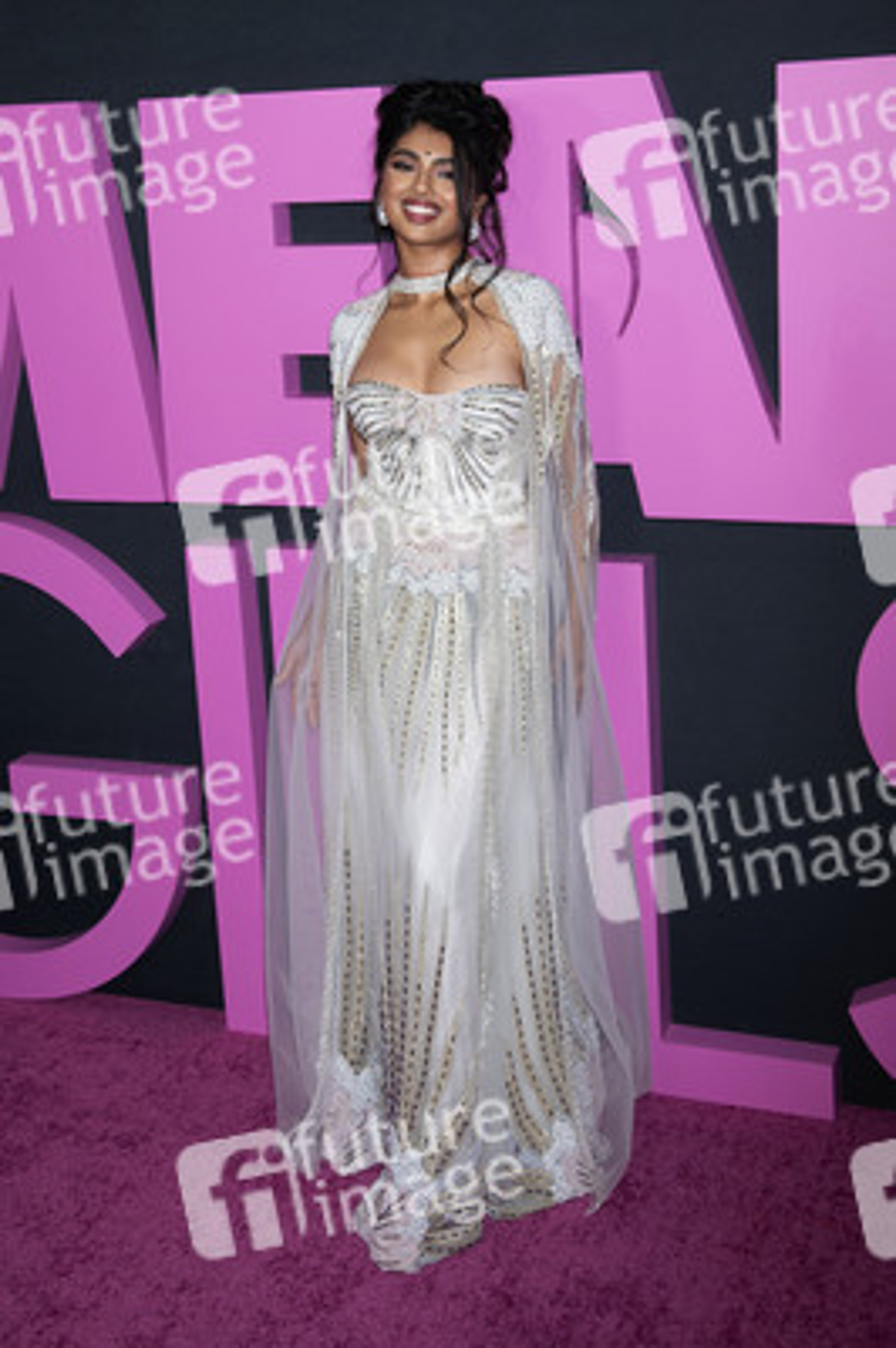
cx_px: 448
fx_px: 1421
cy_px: 674
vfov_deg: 50.7
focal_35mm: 38
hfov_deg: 35.0
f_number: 6.3
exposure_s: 1/200
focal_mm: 38
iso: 400
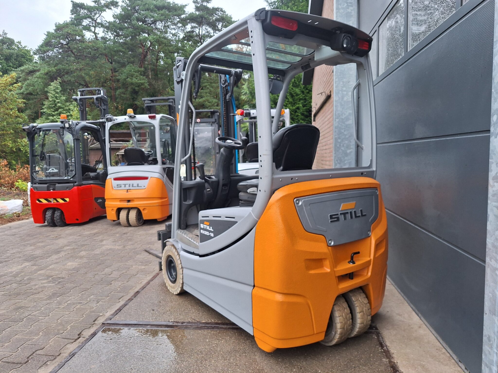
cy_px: 186
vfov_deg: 58.9
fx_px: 331
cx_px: 249
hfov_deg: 73.9
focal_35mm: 23
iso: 40
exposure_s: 1/556
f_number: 1.8
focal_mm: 5.54
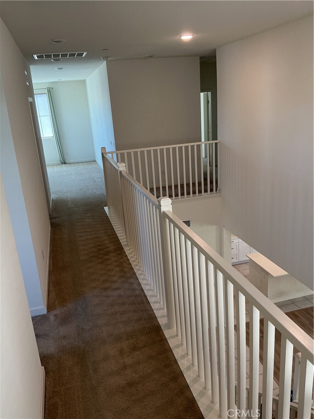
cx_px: 157
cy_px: 210
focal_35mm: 29
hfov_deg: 48.2
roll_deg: +4.2
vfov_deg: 61.7
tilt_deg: -16.8
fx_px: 351
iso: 40
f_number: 1.8
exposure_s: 1/60
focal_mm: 3
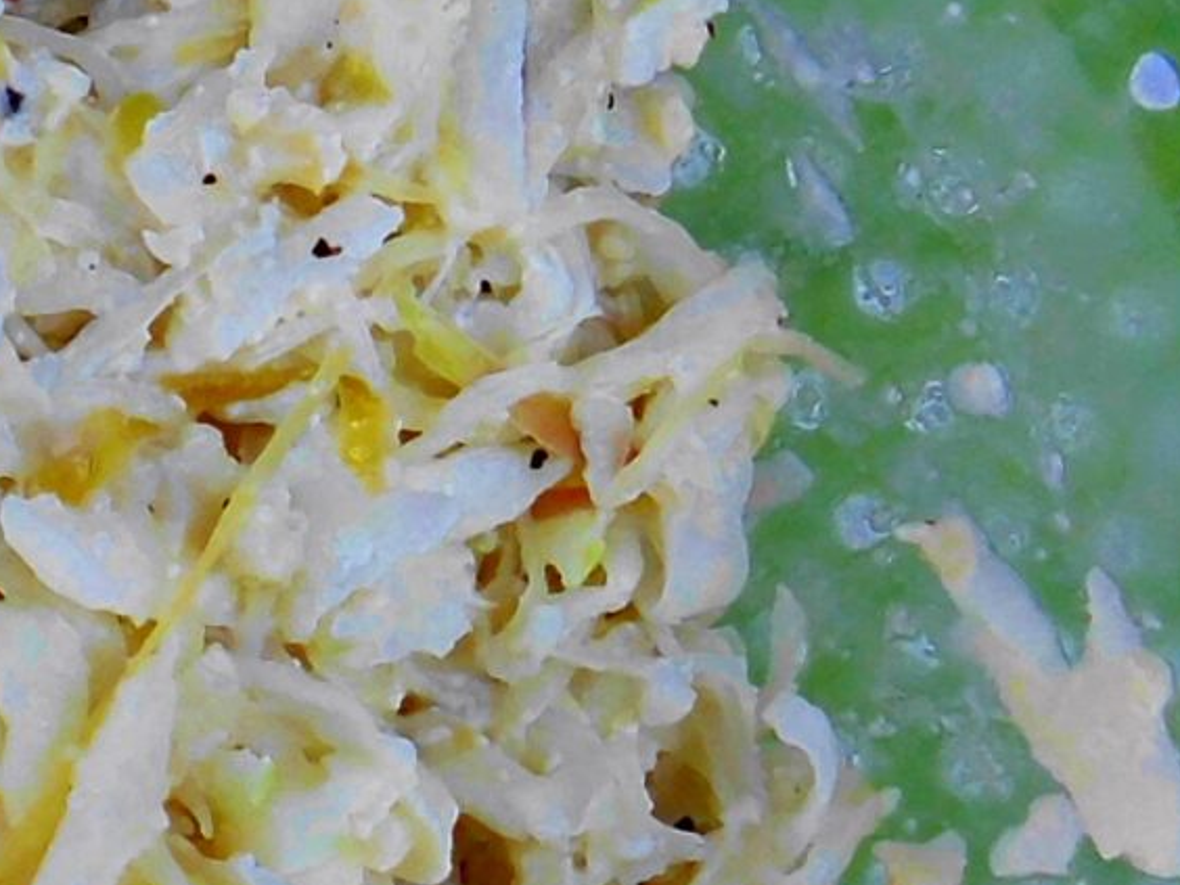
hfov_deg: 15.5
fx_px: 4022
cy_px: 849
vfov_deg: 12.4
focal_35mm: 118
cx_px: -565
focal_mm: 4.6
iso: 64
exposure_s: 1/100
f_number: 3.2
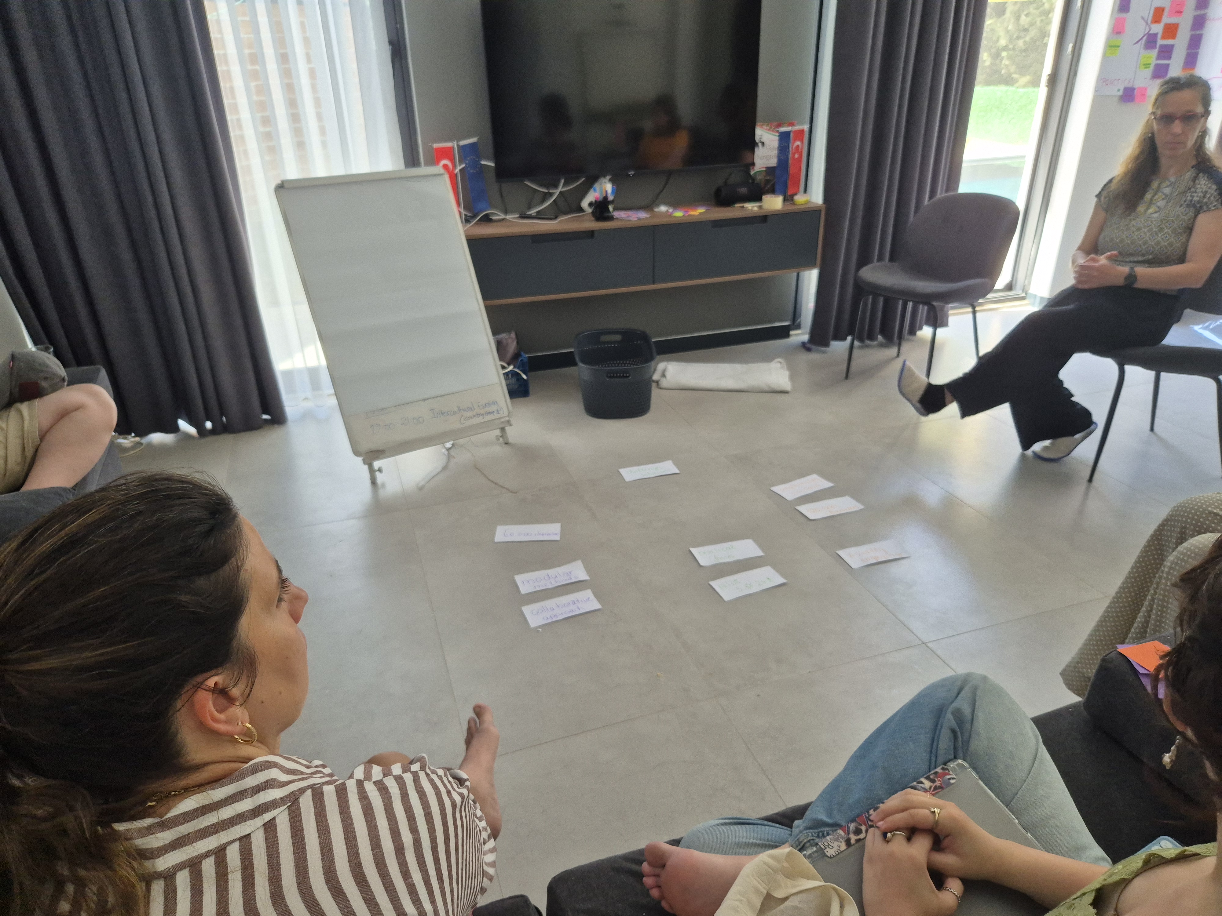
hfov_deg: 73.9
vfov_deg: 58.9
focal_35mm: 23
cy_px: 458
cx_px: 611
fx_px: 812
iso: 200
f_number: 1.8
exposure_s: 1/180
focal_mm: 5.4
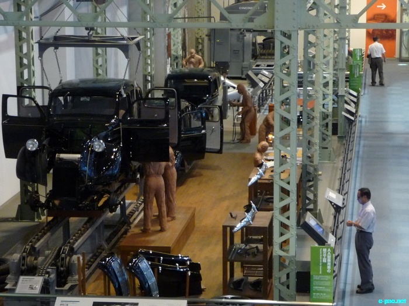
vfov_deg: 13.0
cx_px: 204
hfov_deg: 17.3
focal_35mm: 114
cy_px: 153
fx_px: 1347
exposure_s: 1/8
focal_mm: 14.2
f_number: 4.7
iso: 400
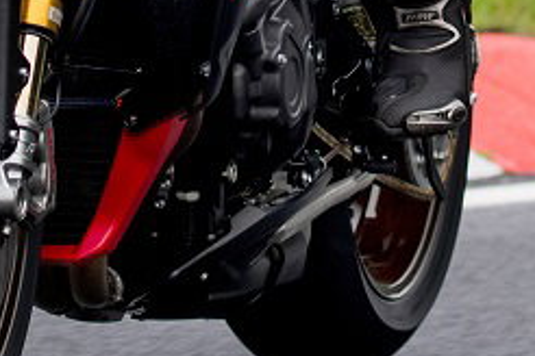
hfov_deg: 4.8
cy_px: -349
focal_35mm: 427
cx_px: 326
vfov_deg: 3.2
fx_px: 6345
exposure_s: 1/320
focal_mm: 70
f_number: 2.8
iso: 200
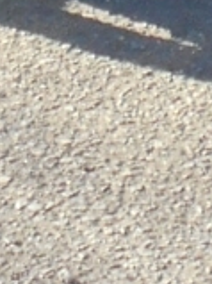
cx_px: 71
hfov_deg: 4.5
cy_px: -677
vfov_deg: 5.5
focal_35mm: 332
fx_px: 2715
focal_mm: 7.7
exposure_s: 1/250
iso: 220
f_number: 4.2
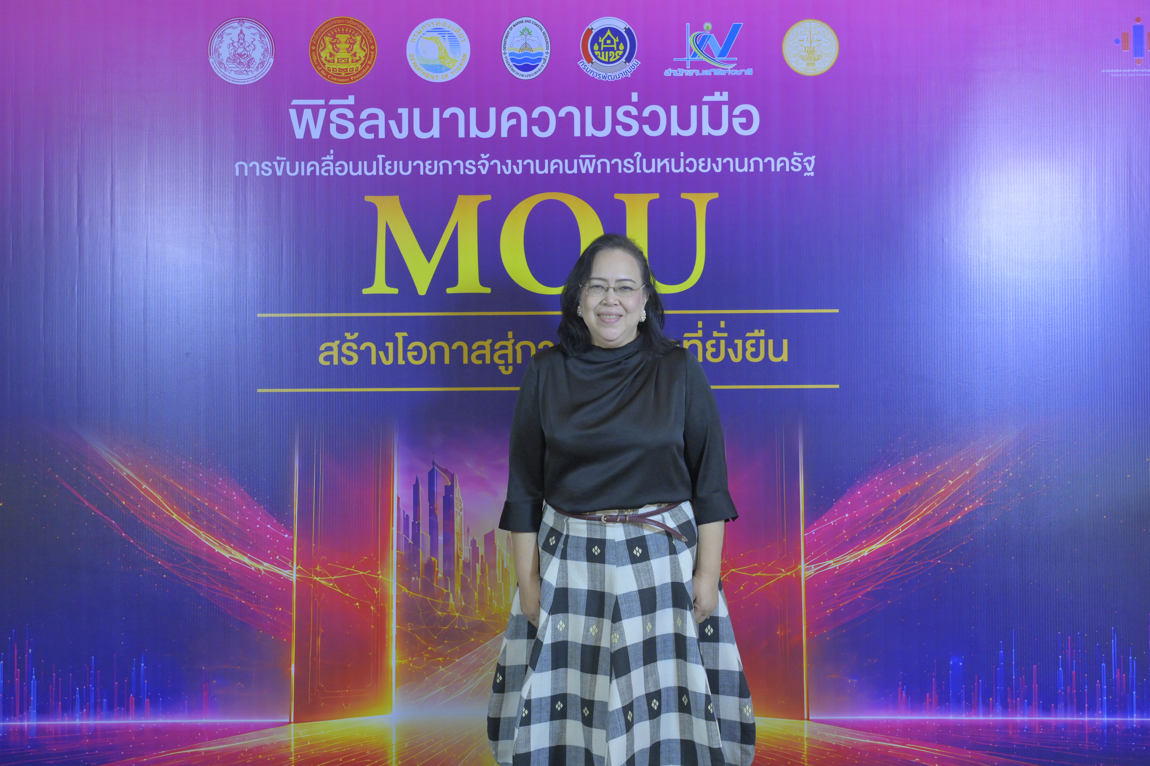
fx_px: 1565
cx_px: 575
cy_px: 383
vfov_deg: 27.5
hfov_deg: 40.3
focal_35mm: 49
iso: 2500
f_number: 4
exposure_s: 1/320
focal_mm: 49
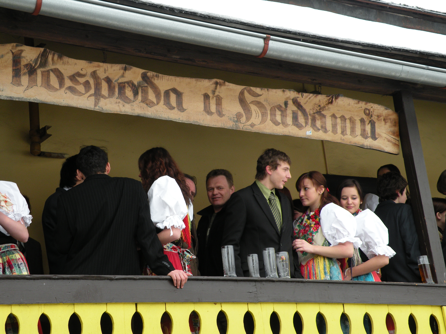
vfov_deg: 19.4
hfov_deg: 25.7
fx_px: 979
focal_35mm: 76
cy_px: 167
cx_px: 223
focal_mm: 13.4
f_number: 4
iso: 92
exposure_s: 1/63.3
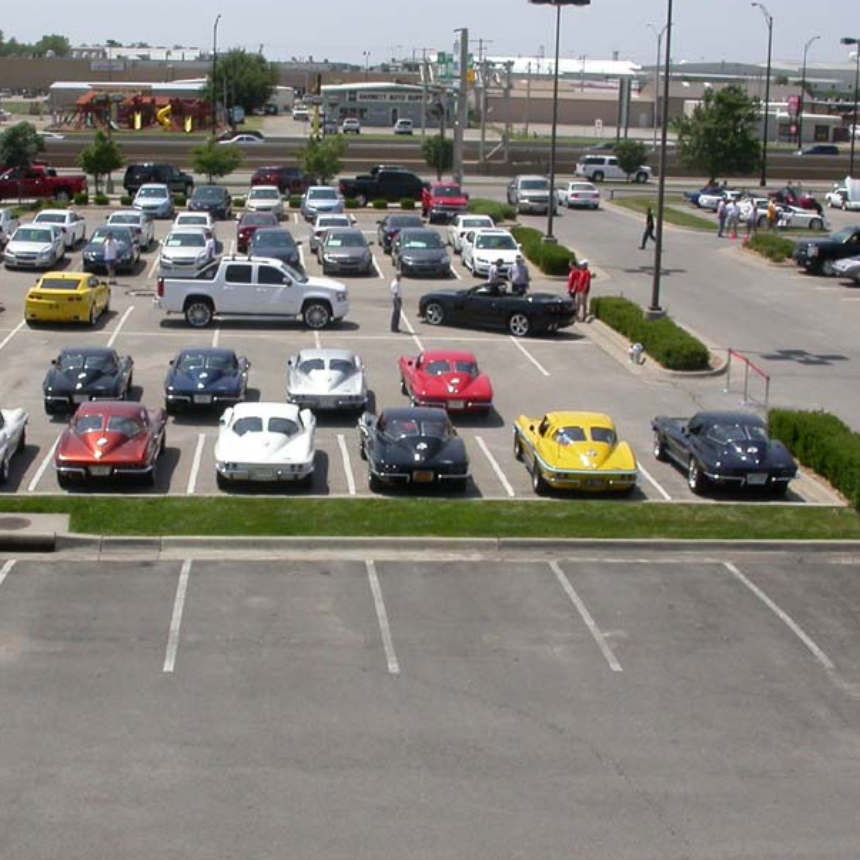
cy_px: 369
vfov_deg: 30.0
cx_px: 317
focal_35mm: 57
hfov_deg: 29.9
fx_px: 1602
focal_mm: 7.85
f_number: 7.5
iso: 100
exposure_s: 1/425
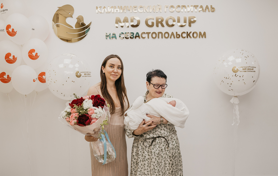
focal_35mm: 38
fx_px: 287
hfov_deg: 51.6
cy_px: 95
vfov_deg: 34.2
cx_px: 143
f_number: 4.5
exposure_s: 1/160
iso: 400
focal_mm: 35
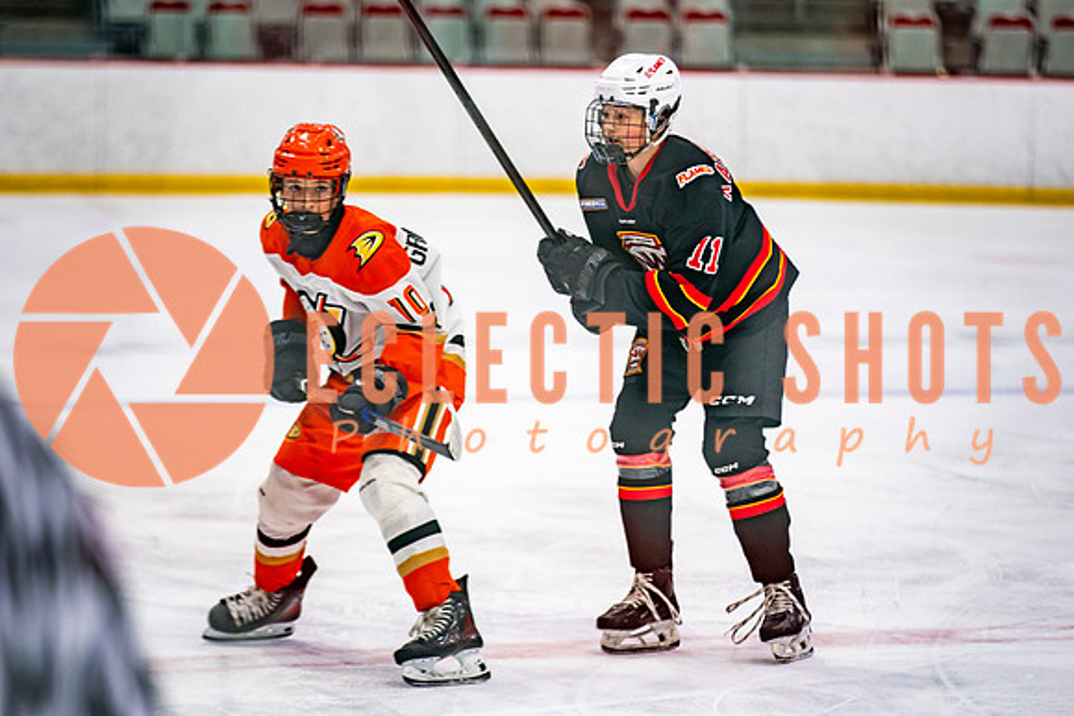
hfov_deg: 10.4
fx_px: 5898
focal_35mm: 198
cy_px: 314
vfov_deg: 7.0
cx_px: 552
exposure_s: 1/640
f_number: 2.8
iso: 640
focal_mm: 168
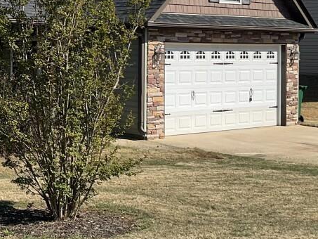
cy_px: 40
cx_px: -25
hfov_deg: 22.6
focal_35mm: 82
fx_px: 753
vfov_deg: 17.8
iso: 16
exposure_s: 1/1626
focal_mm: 3
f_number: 1.8
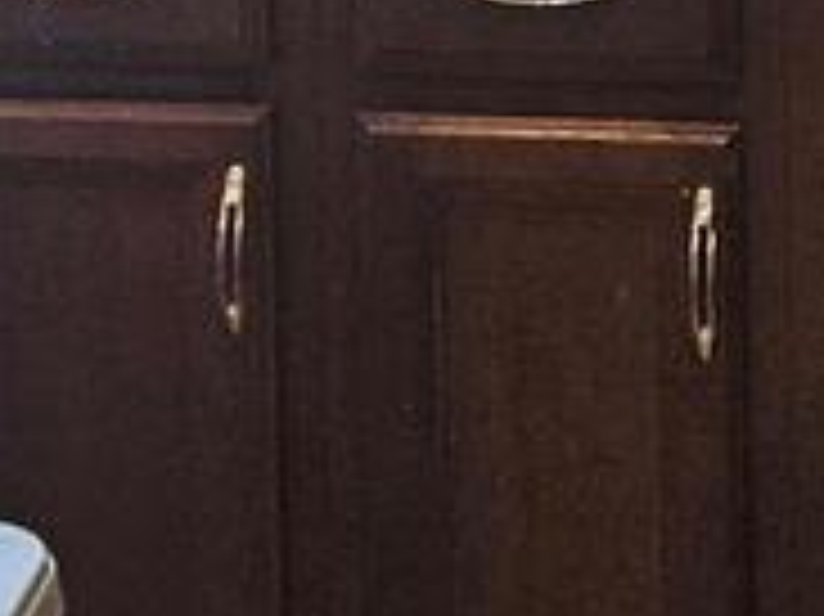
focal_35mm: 181
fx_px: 4306
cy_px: -836
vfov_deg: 7.7
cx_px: 275
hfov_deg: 10.9
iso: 250
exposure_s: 1/120
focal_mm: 5.4
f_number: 1.8
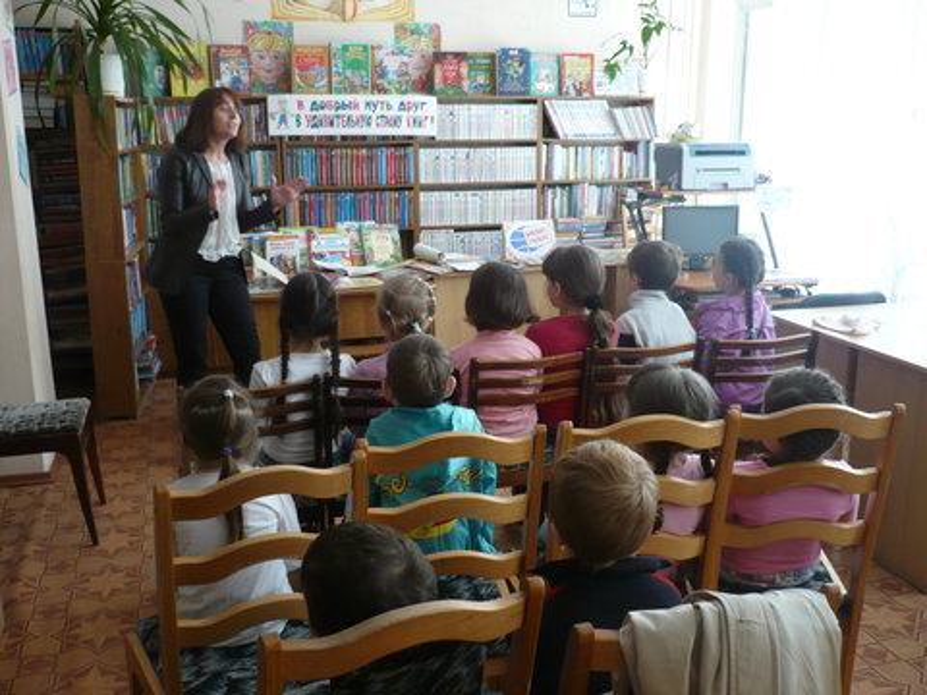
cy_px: 348
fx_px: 937
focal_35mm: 35
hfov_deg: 52.6
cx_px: 464
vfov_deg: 40.7
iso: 125
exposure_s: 1/30
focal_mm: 5.8
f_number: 2.8
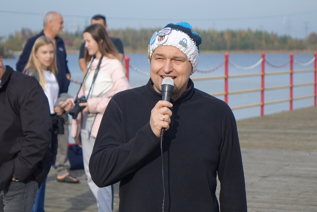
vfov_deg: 11.5
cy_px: 106
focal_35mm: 119
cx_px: 158
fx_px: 1048
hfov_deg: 17.2
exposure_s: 1/1250
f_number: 2.8
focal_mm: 43.62
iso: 125
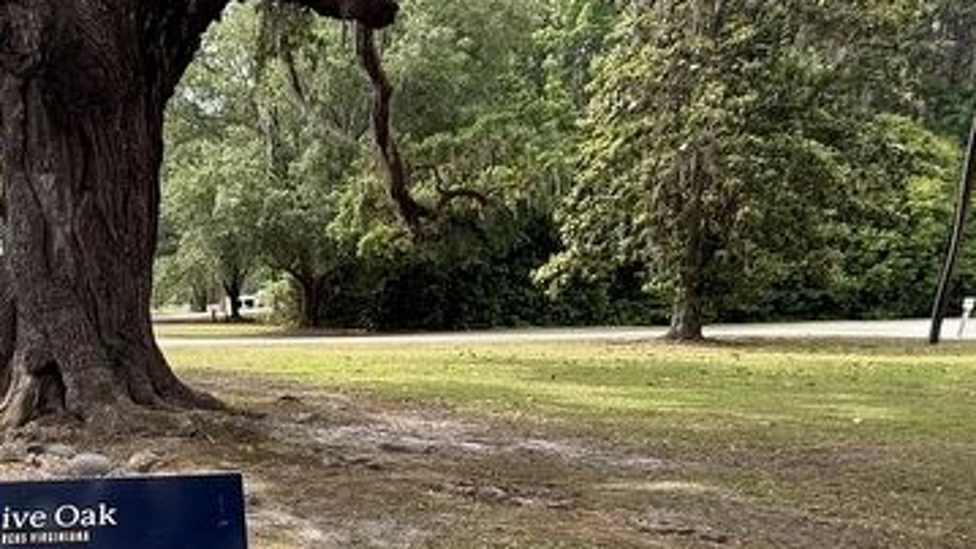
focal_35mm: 34
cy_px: 560
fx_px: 880
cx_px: 141
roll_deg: +2.9
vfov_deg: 31.8
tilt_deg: -15.7
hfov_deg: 52.6
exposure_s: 1/319
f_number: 2.2
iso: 50
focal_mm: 2.22
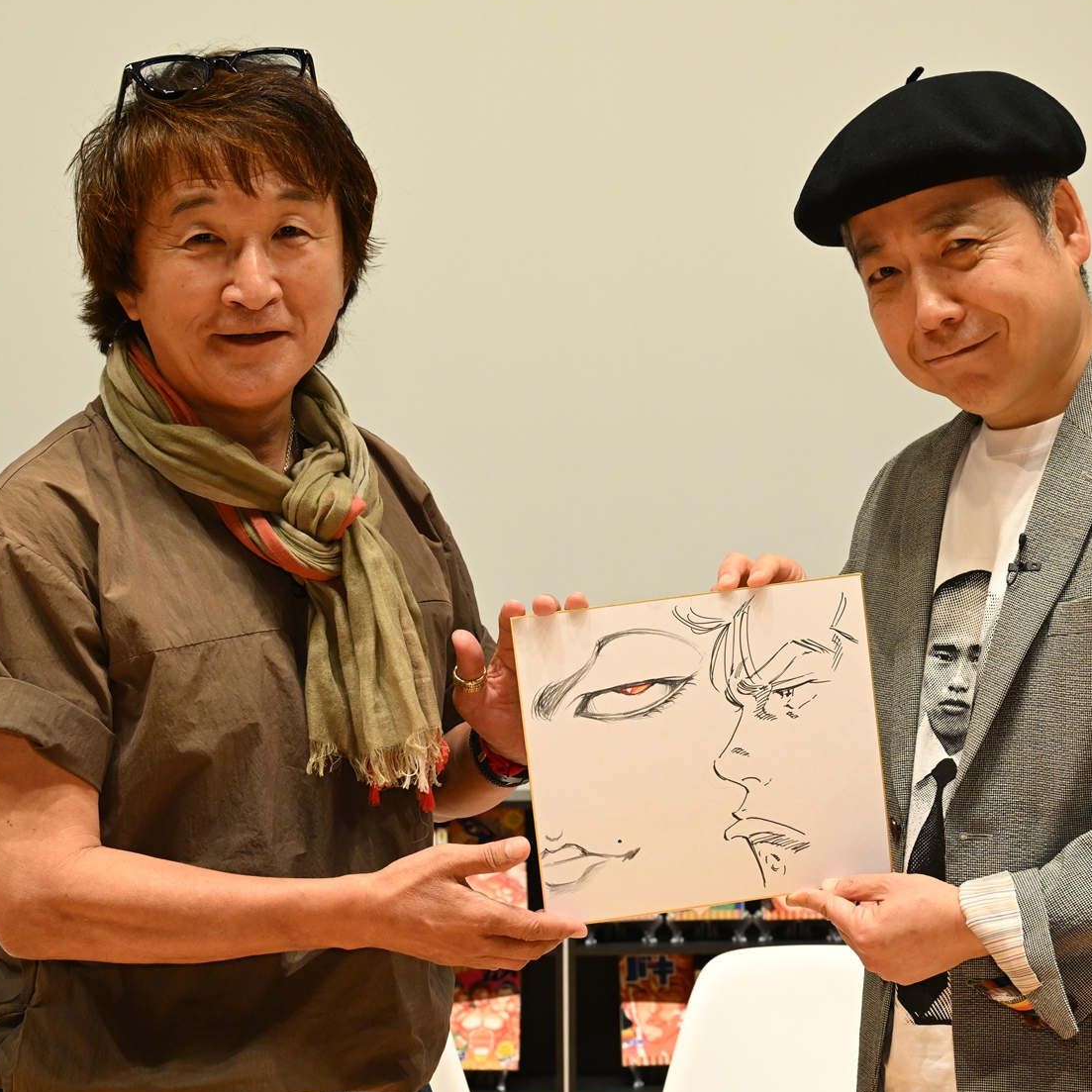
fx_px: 2534
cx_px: 605
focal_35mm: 71
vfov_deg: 24.3
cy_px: 575
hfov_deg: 24.3
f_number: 7.1
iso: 2500
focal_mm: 48
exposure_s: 1/100
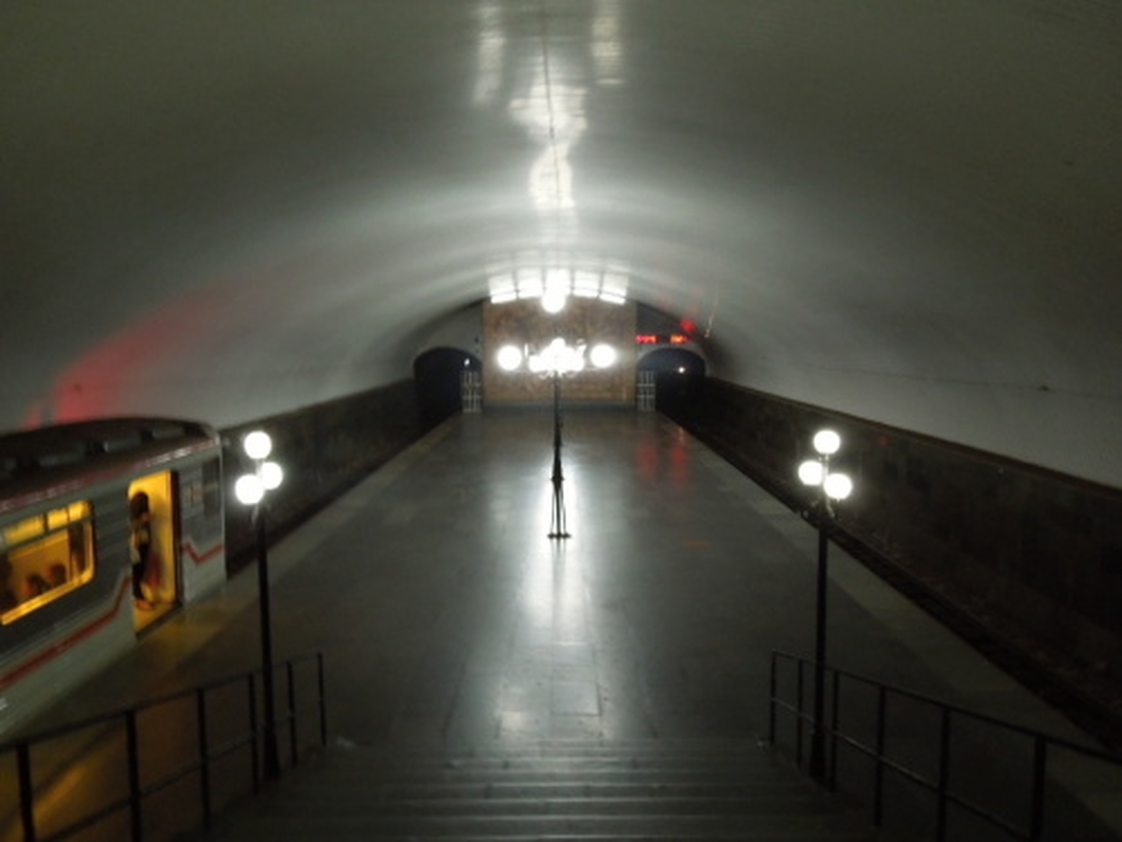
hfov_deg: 69.4
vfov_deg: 54.9
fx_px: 810
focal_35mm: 25
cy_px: 421
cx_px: 561
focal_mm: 4.5
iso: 400
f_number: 3.3
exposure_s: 1/10
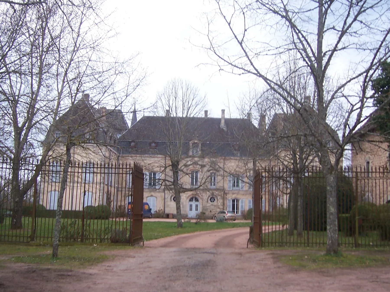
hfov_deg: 51.4
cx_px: 195
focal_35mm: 36
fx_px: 406
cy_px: 146
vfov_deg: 39.7
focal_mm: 6
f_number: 3
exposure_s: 1/60
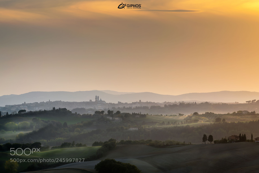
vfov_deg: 6.9
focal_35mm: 200
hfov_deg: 10.3
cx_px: 130
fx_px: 1439
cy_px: 86
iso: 100
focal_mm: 200
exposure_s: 1/200
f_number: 8
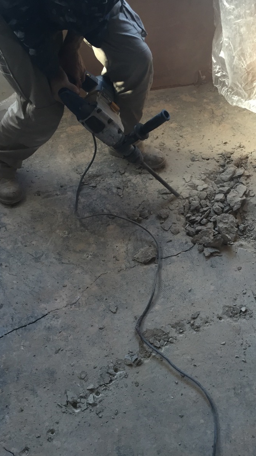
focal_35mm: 32
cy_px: 228
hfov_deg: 36.5
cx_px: 151
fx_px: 386
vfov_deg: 61.0
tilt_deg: -54.0
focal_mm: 4.15
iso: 80
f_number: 2.2
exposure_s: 1/33
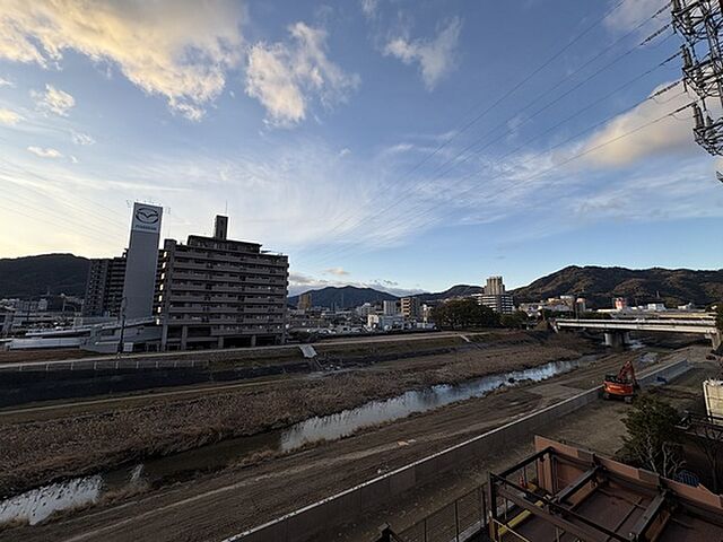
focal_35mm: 14
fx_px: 292
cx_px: 362
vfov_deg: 85.7
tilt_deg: +9.1
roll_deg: -0.4
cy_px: 271
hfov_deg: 102.1
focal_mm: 2.22
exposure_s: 1/899
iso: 50
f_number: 2.2
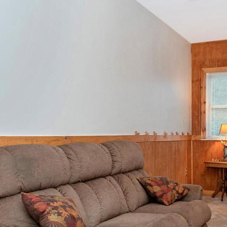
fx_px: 341
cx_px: 140
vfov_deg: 36.7
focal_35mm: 46
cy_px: 133
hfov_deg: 36.6
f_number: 8
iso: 250
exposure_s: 1/20
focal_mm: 14
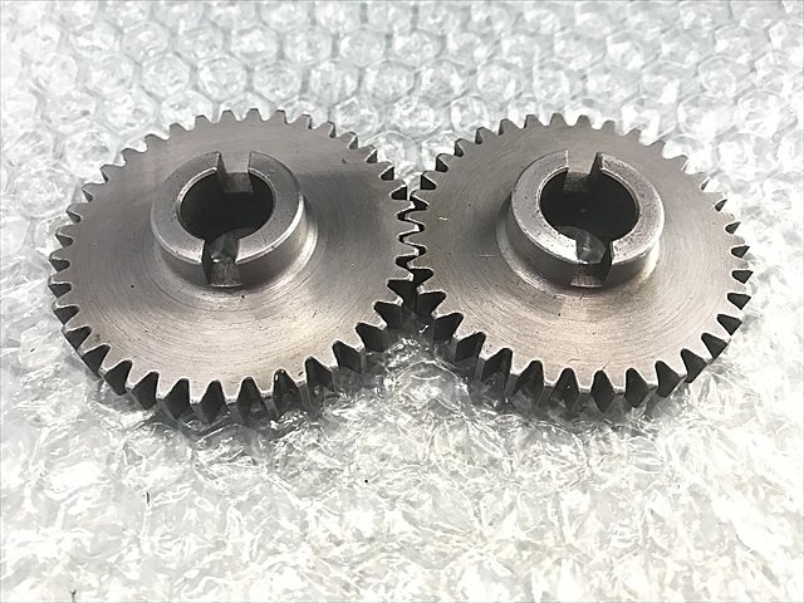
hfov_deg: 63.4
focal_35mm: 28
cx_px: 402
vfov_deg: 49.7
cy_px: 302
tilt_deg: -56.8
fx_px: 650
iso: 40
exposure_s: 1/25
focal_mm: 3.99
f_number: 1.8
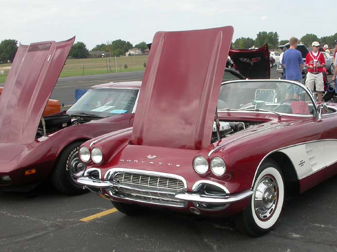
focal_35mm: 56
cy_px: 140
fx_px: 545
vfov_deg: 26.1
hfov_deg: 34.1
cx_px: 222
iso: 100
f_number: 6.7
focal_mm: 7.85
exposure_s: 1/270
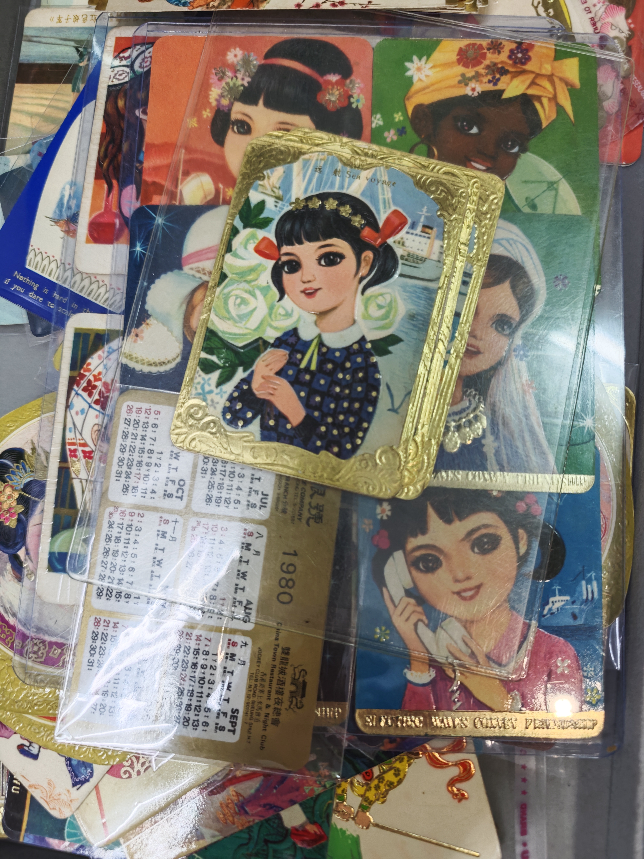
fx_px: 571
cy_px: 430
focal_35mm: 23
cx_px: 322
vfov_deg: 73.9
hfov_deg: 58.9
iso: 100
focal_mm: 6.68
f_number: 1.44
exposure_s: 1/73.5
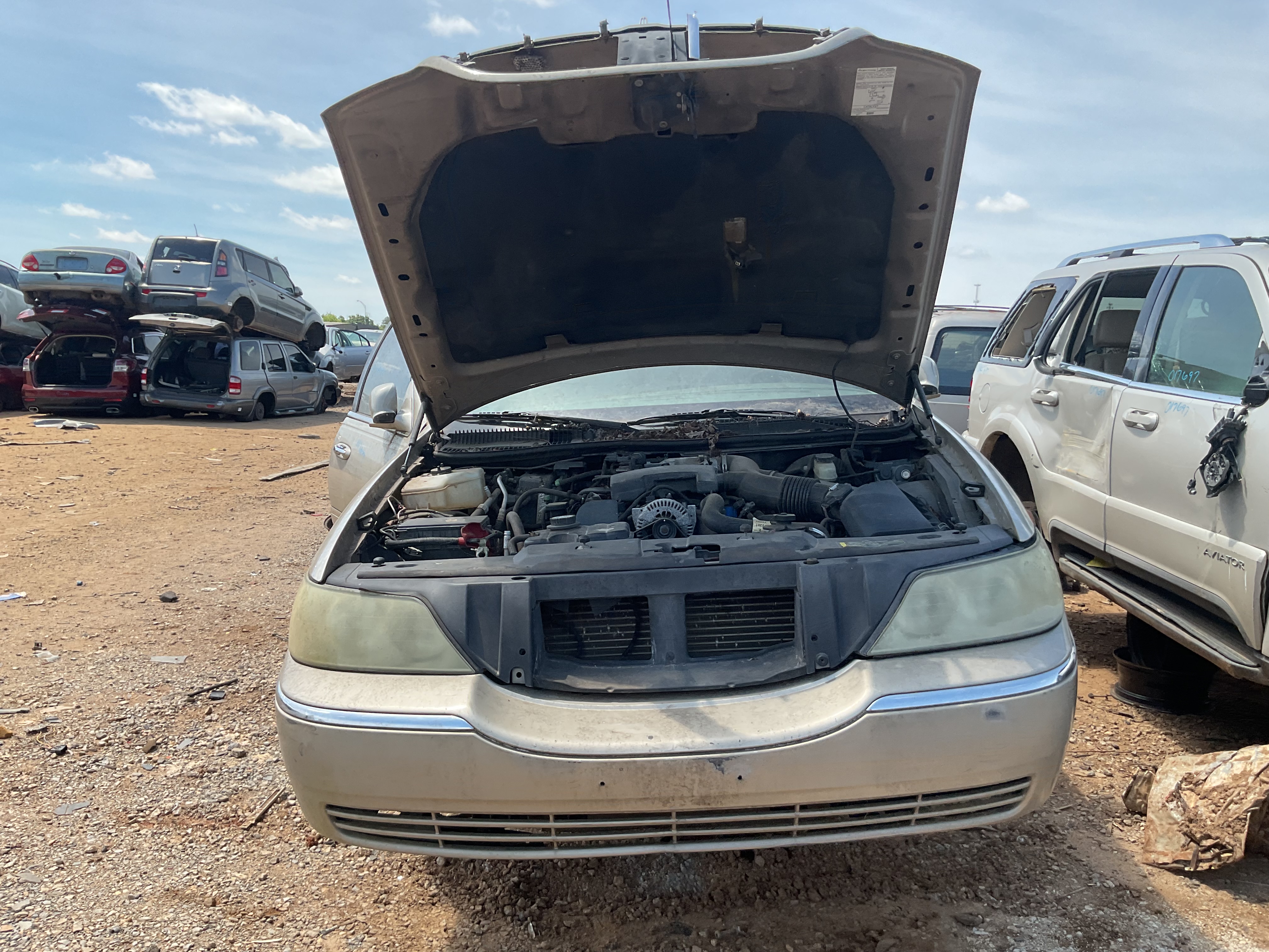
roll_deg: -0.1
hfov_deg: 61.7
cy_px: 476
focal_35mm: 29
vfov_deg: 48.2
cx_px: 634
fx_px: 1063
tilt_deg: -5.2
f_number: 1.8
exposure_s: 1/739
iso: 16
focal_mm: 3
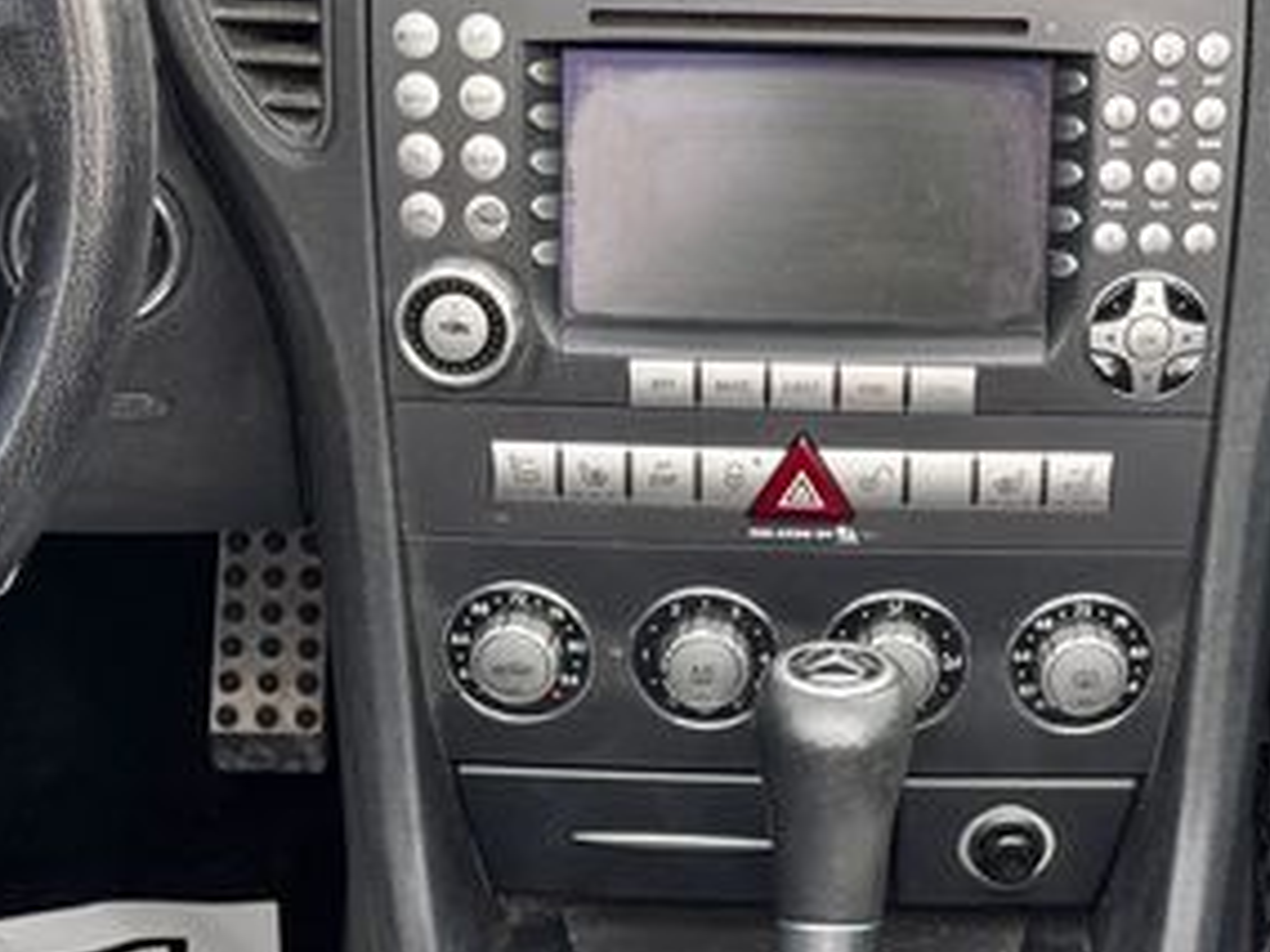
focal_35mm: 108
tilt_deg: -32.0
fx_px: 3962
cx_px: 827
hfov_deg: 18.2
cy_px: 630
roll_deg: -1.5
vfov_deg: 13.7
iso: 100
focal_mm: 6.76
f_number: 1.78
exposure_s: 1/93
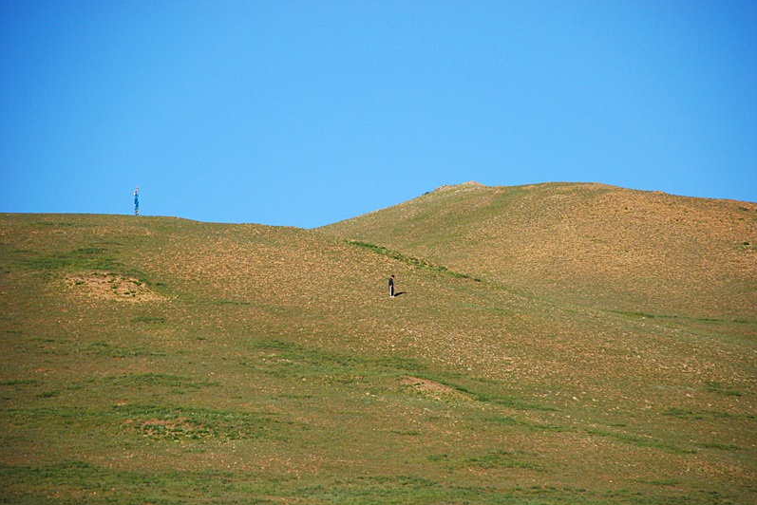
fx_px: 4281
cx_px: 379
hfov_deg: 10.1
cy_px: 252
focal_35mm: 204
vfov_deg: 6.8
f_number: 6.3
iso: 400
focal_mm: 135
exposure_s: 1/1250
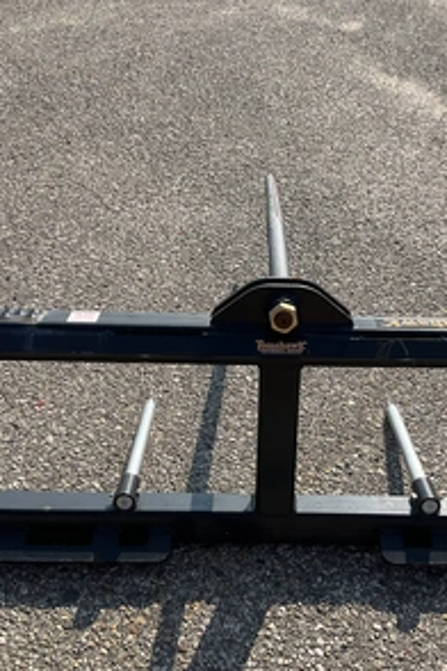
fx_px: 764
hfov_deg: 32.5
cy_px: 340
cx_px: 267
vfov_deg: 47.4
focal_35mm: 41
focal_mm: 3
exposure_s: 1/1221
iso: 25
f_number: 1.8
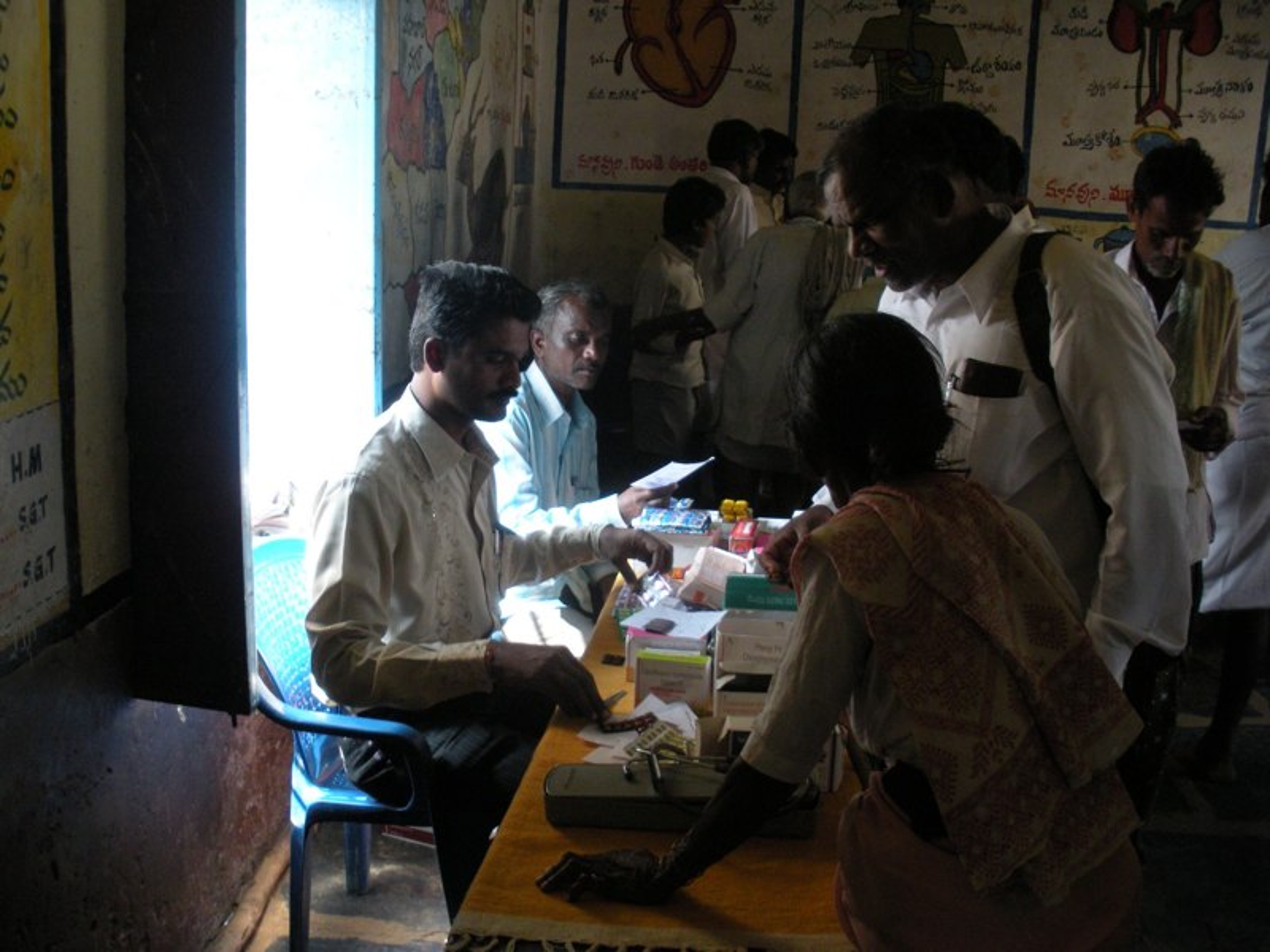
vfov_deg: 39.7
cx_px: 635
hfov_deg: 51.4
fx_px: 1321
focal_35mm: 36
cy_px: 476
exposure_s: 1/66
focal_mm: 6.3
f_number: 3.5
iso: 224
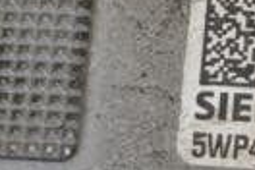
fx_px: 4441
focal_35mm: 627
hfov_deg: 3.3
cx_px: 485
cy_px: 85
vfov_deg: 2.2
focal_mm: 92
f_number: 9
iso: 800
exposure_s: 1/200
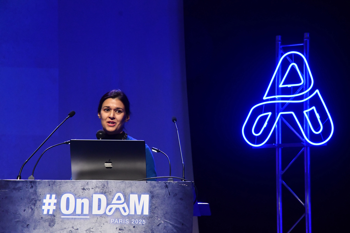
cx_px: 175
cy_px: 116
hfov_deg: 17.1
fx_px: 1167
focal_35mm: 120
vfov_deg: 11.4
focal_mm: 80
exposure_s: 1/125
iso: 2500
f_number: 8
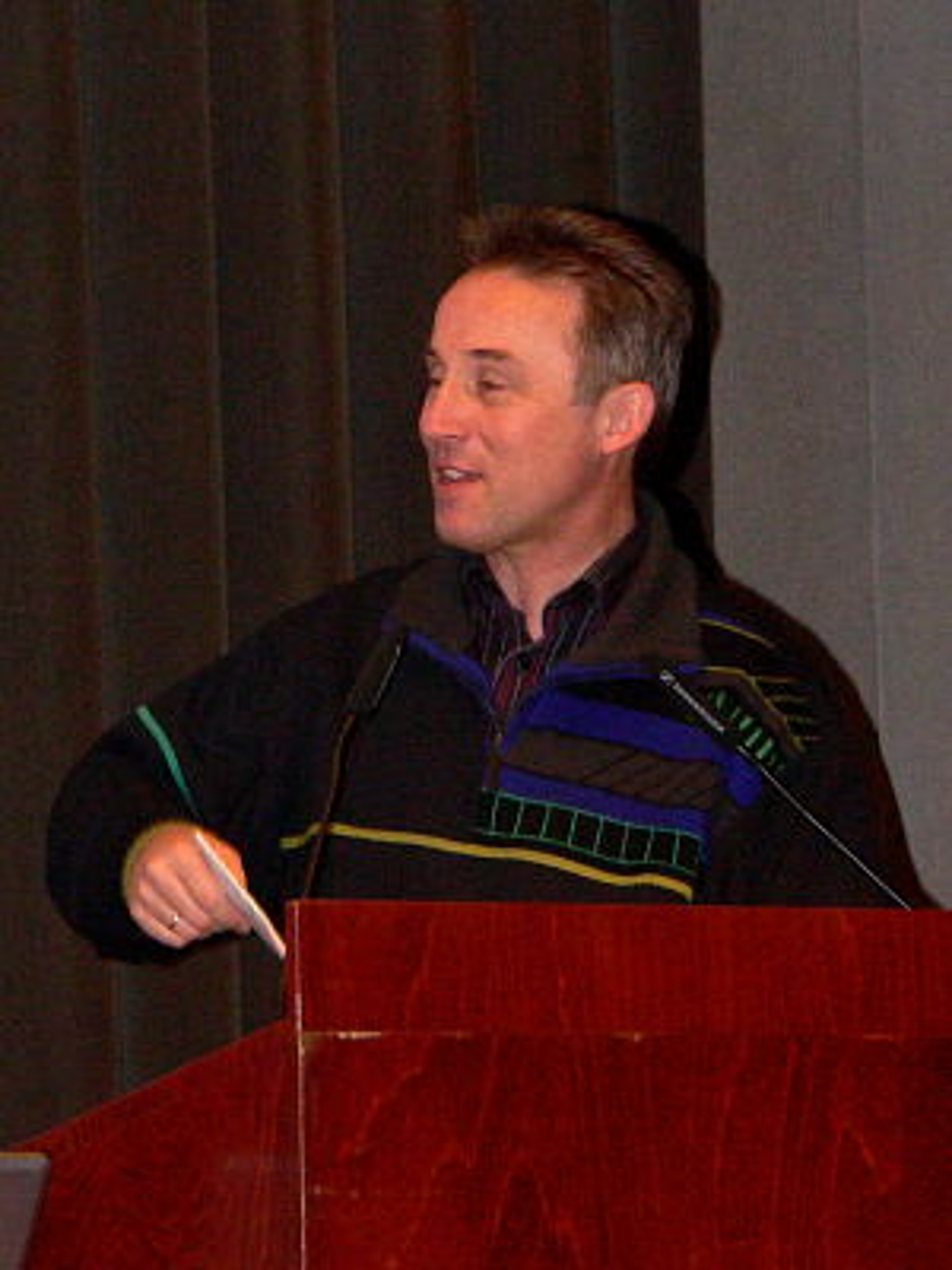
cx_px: 476
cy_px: 635
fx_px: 6967
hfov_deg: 7.8
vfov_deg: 10.4
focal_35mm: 190
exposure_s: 1/100
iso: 400
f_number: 2.8
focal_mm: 31.6
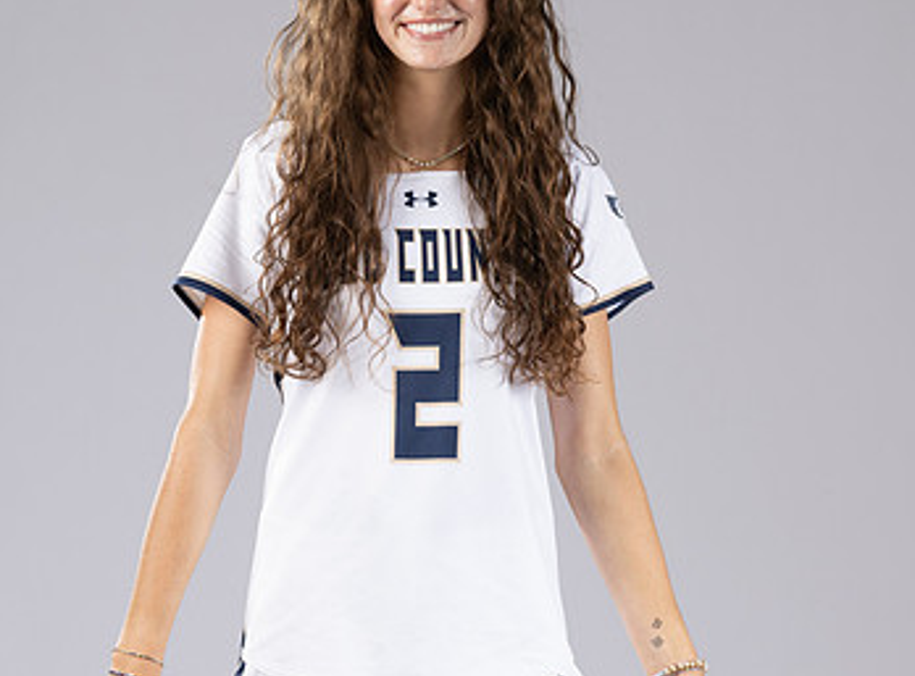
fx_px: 4837
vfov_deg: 8.0
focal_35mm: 184
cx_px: 436
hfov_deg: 10.8
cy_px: 338
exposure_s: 1/200
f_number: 6.3
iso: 250
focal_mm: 80
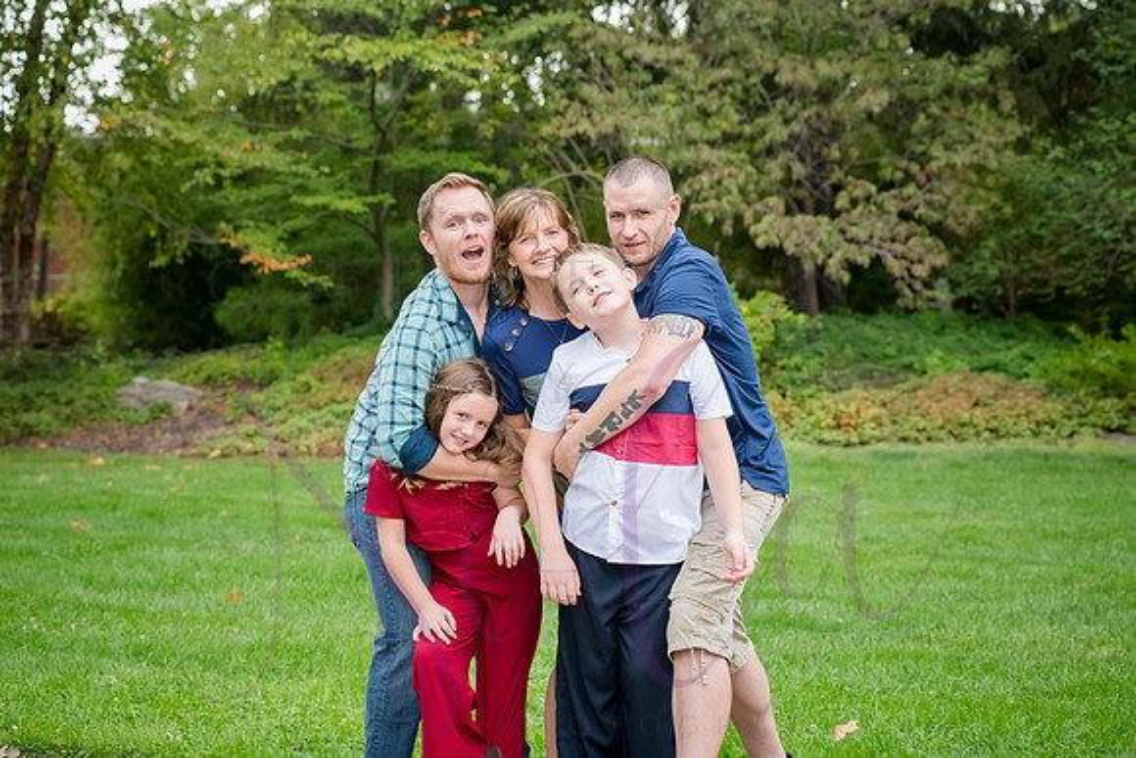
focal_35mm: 100
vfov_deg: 13.7
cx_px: 568
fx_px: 3156
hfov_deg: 20.4
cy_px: 379
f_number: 5.6
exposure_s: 1/250
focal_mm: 100
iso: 1250
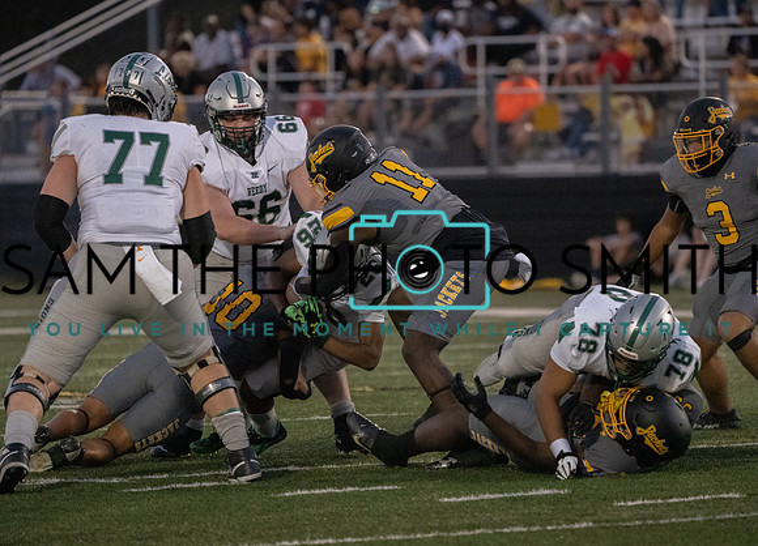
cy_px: 263
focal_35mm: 367
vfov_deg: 3.9
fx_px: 7931
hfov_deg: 5.5
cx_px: 426
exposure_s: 1/1250
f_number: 5.6
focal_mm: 327
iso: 12800
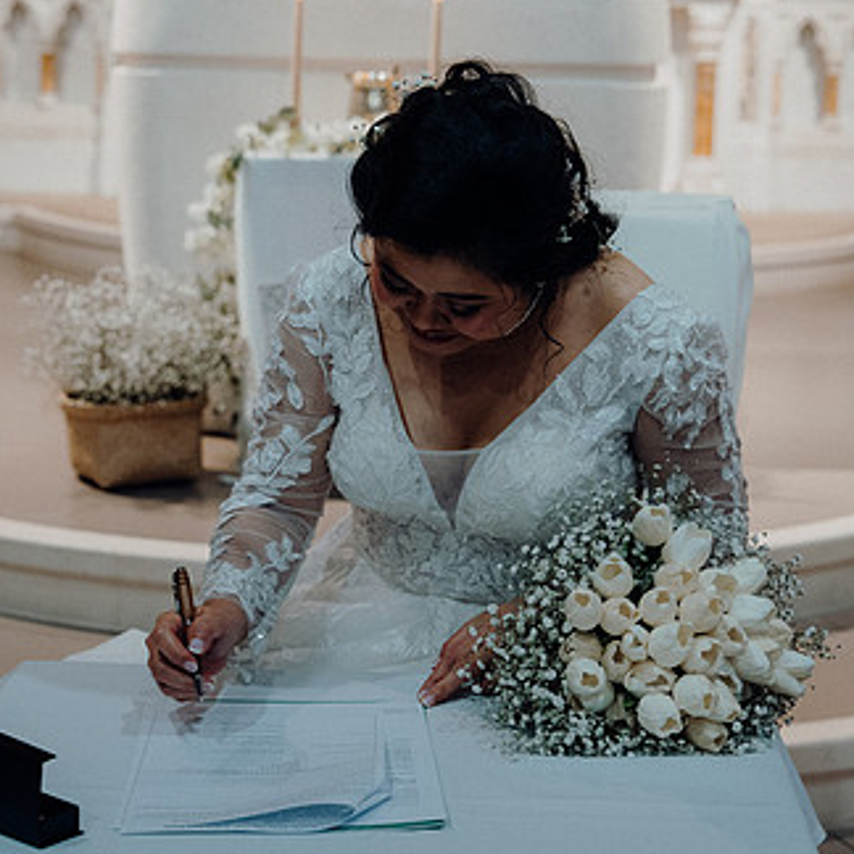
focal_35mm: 73
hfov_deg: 23.7
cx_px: 464
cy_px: 394
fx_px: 2038
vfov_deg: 23.7
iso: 1600
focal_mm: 48
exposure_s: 1/160
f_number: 3.5
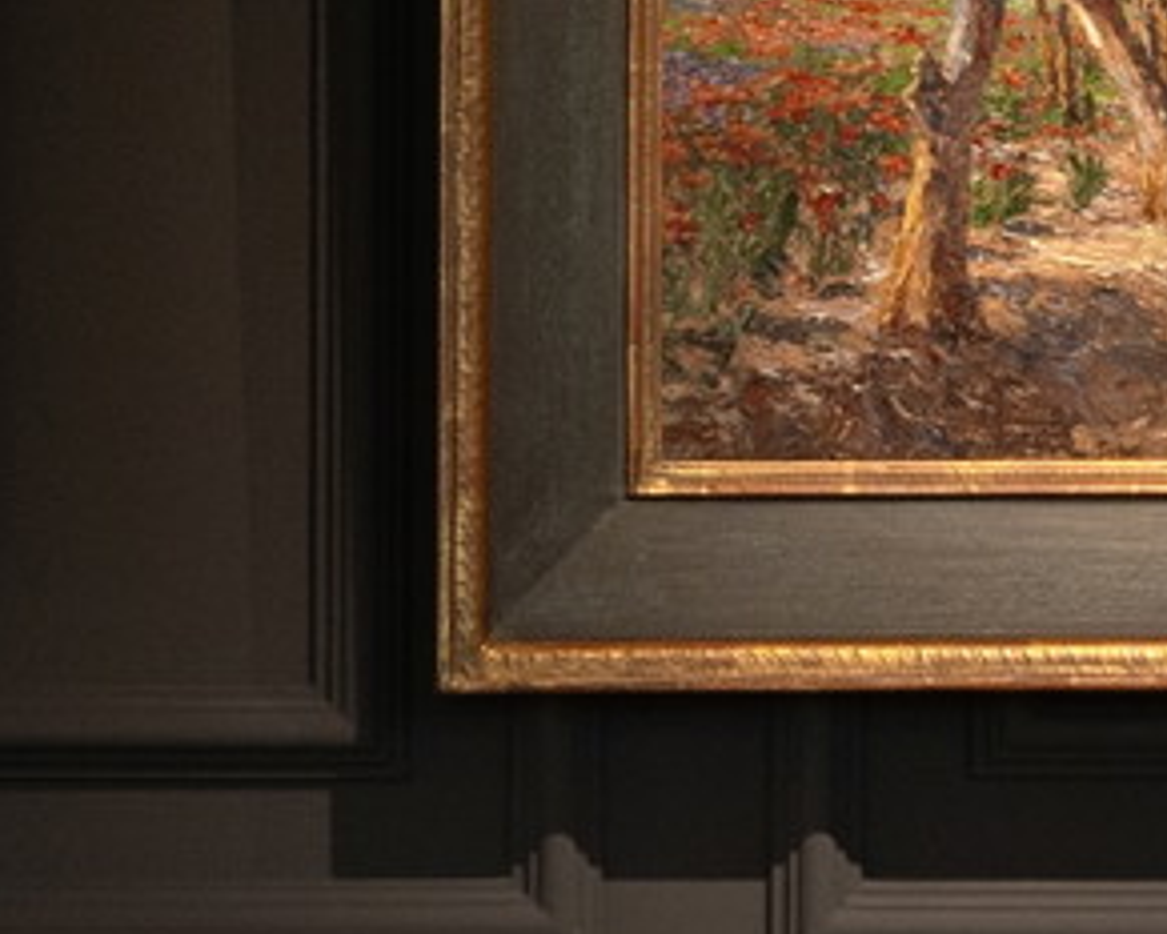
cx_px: -144
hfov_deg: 7.3
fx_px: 9087
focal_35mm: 263
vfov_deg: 5.9
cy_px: 639
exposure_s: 1/20
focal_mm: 30
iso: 200
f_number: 8
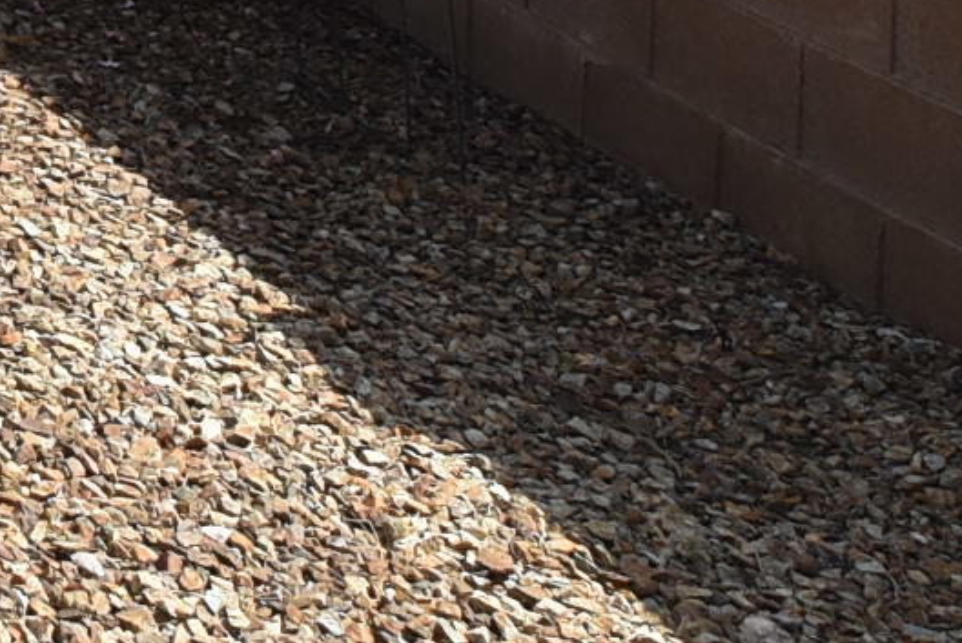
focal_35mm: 85
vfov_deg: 13.0
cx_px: -1133
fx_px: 2273
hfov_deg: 16.2
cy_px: -800
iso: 200
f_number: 9
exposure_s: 1/400
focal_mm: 10
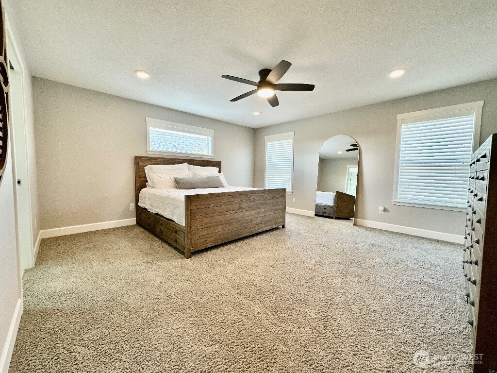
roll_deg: -0.9
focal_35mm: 14
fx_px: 201
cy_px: 186
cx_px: 248
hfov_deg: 102.1
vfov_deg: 85.7
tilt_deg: -3.8
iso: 160
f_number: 2.2
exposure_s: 1/120
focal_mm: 2.22
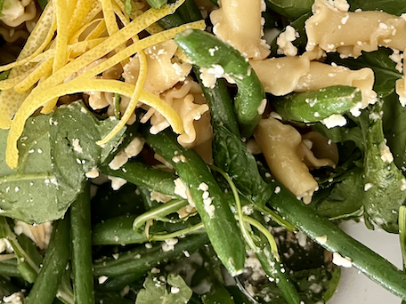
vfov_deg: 24.7
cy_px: 16
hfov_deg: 33.8
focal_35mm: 57
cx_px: 183
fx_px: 669
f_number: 1.5
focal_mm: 5.7
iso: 500
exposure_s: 1/60
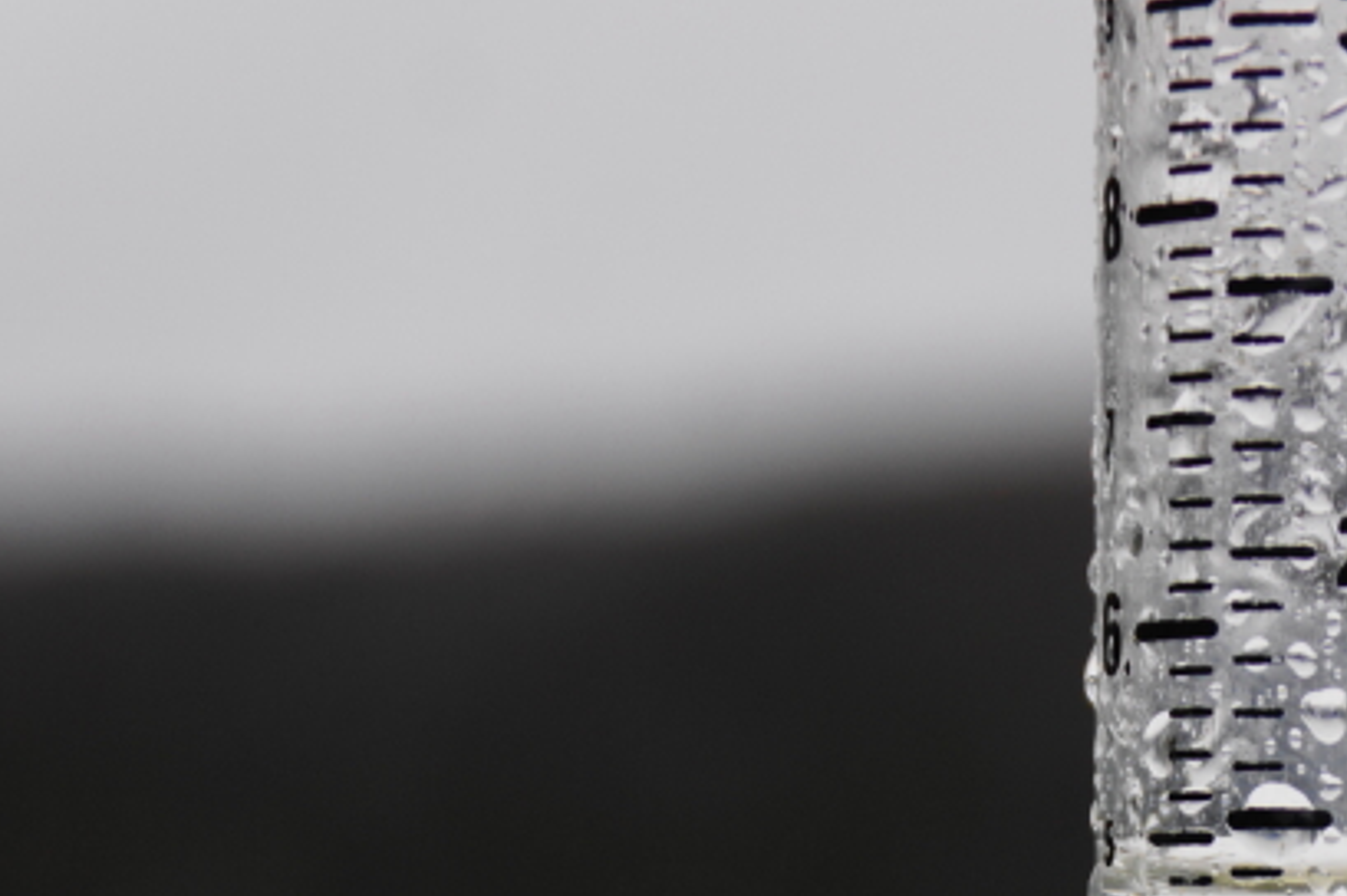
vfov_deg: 6.2
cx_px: 1329
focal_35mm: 220
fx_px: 8225
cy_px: 1067
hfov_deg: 9.3
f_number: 5.6
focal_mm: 60
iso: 100
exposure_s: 1/100
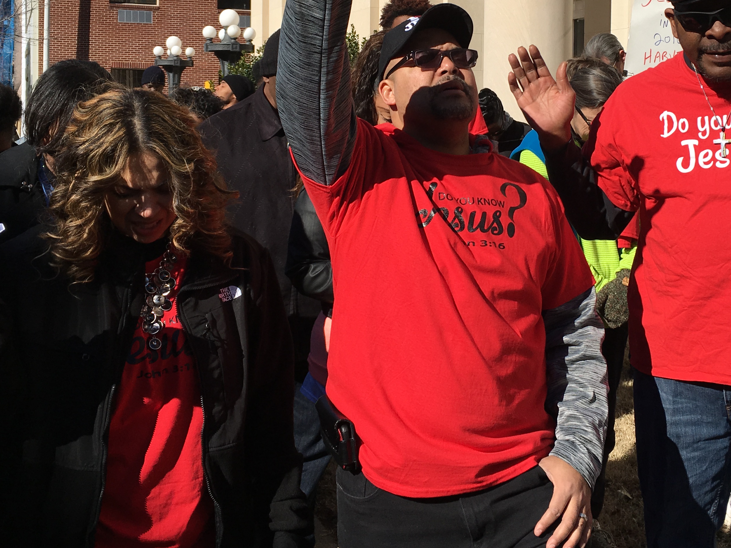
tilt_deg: -0.7
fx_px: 993
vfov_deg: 30.5
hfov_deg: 40.2
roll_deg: -1.0
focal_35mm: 47
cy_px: 150
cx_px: 444
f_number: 2.2
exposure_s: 1/2137
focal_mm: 4.15
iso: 25
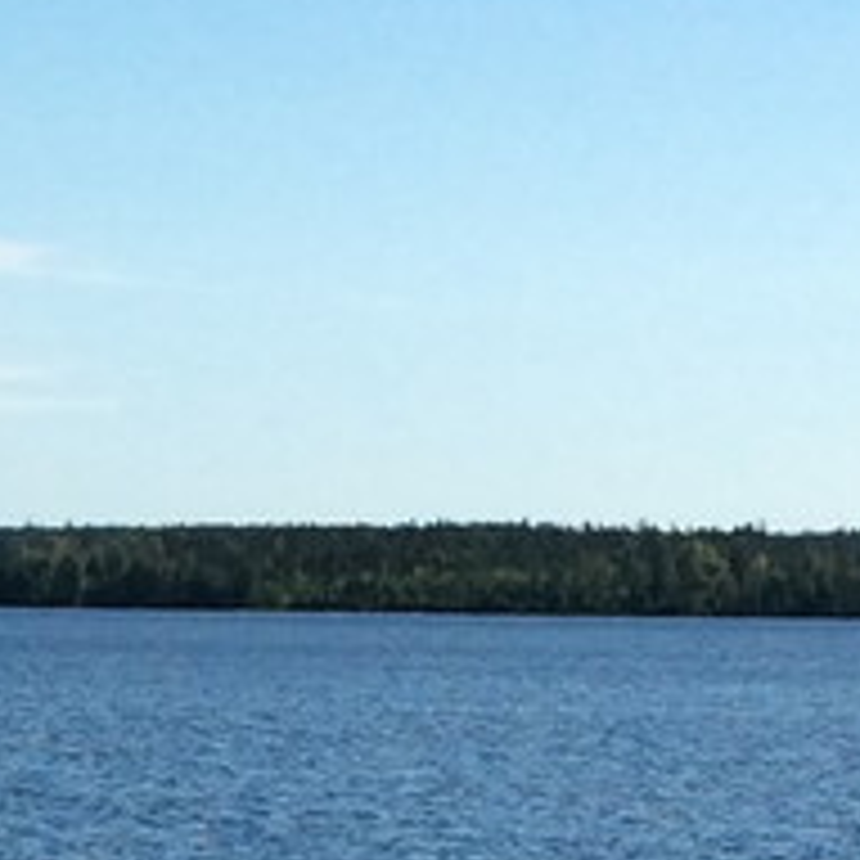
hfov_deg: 9.0
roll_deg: -1.2
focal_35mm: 190
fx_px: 5340
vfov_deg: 9.1
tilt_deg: -5.4
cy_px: 1096
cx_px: -378
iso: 32
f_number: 2.4
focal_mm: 3.3
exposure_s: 1/1908
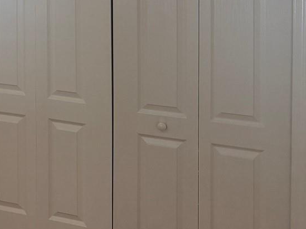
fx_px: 618
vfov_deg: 19.2
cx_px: -60
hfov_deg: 25.1
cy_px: -80
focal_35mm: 70
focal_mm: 6.76
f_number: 1.78
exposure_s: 1/194
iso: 200
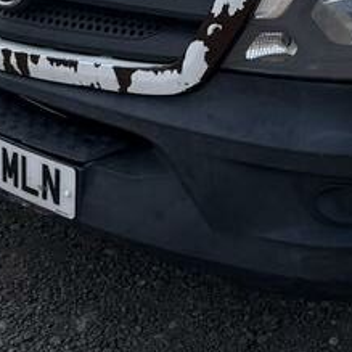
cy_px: -265
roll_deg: +4.4
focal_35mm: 94
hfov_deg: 17.7
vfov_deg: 15.9
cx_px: 413
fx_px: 1081
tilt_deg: +0.0
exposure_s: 1/5814
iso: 50
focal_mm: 5.96
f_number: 1.6
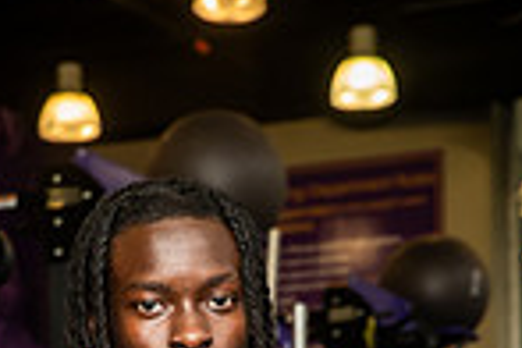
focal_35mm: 177
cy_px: 774
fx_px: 2566
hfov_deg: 11.6
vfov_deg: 7.4
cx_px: 170
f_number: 5.6
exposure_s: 1/250
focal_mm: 58
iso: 500
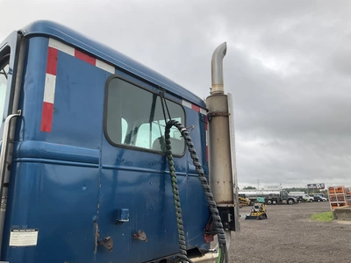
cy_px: 132
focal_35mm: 29
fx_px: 294
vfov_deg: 48.2
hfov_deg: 61.7
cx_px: 176
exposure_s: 1/465
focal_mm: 3
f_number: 1.8
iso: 25
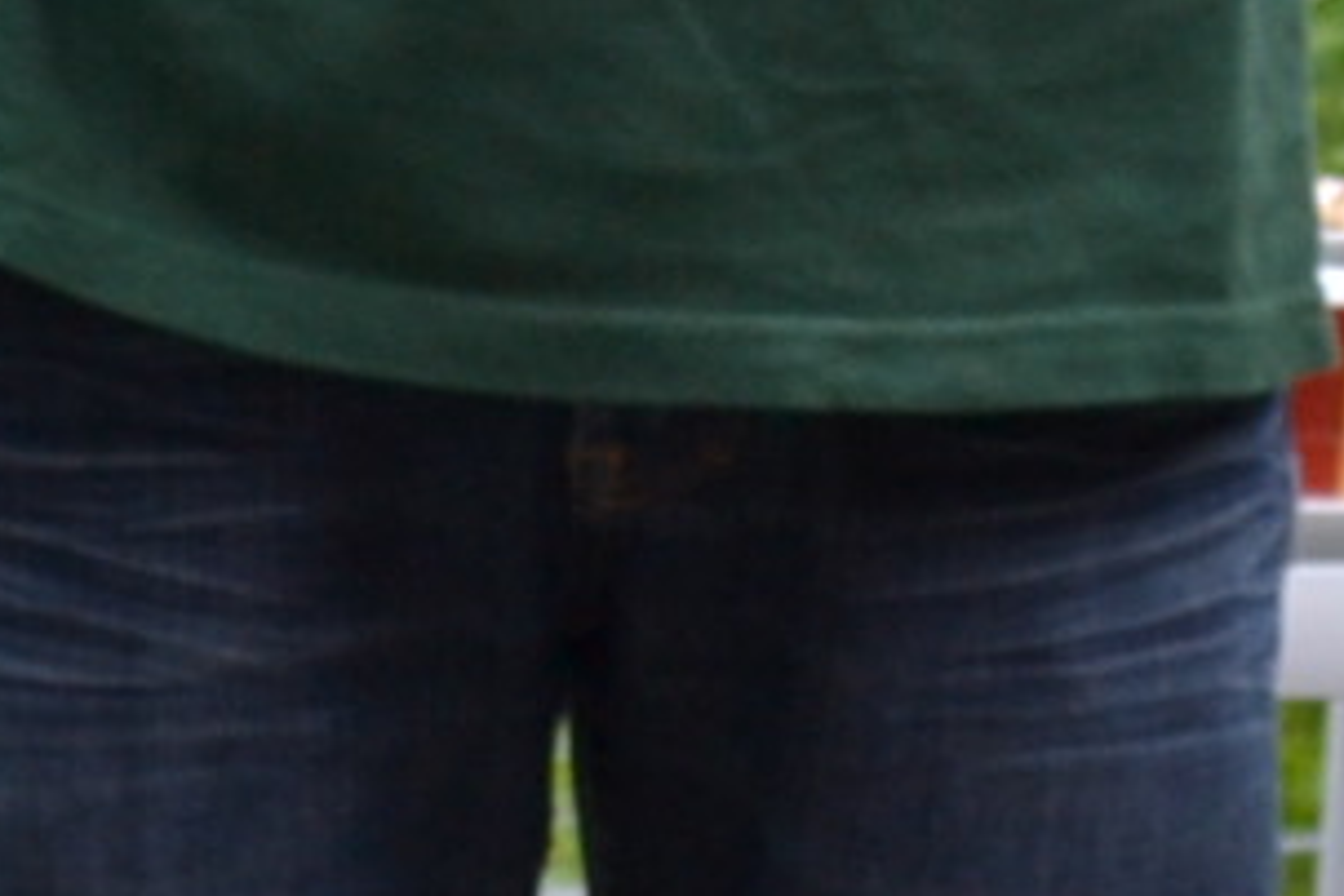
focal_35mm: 627
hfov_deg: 3.3
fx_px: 23399
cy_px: -1925
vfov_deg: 2.2
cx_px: 892
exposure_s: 1/125
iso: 220
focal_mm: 55
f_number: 5.6
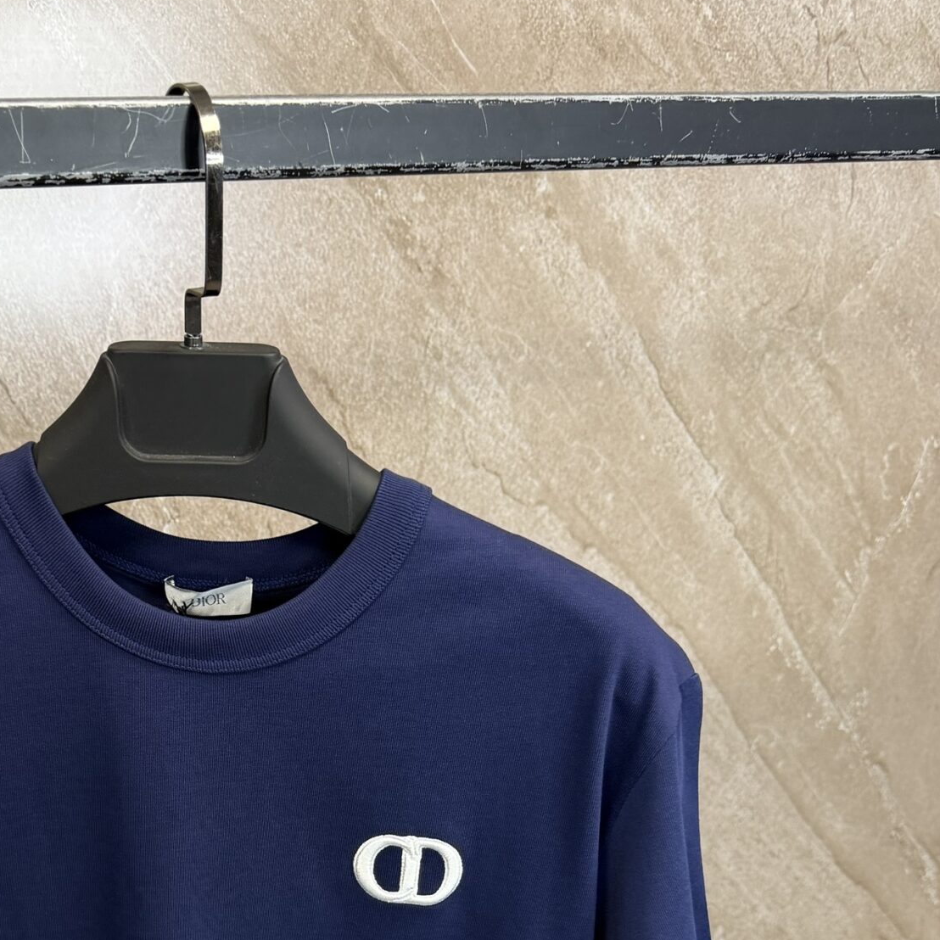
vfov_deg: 31.3
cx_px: 249
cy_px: 999
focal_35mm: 49
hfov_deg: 34.0
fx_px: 1505
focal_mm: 6.76
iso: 125
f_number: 1.78
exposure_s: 1/50
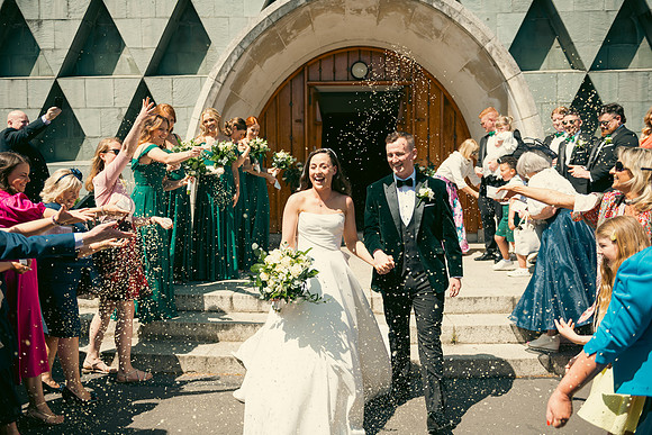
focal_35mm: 32
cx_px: 326
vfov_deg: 41.1
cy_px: 218
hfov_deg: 58.7
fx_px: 580
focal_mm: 32
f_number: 3.5
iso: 100
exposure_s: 1/1000
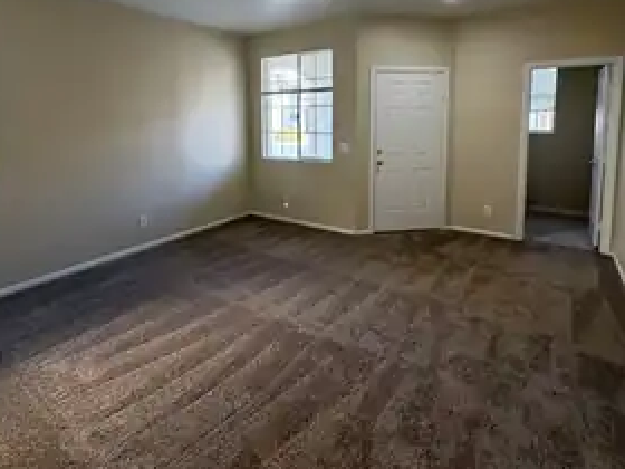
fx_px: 361
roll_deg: +0.8
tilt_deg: -5.0
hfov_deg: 81.6
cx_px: 288
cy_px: 150
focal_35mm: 20
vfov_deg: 64.0
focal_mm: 2.22
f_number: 2.2
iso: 250
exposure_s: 1/60
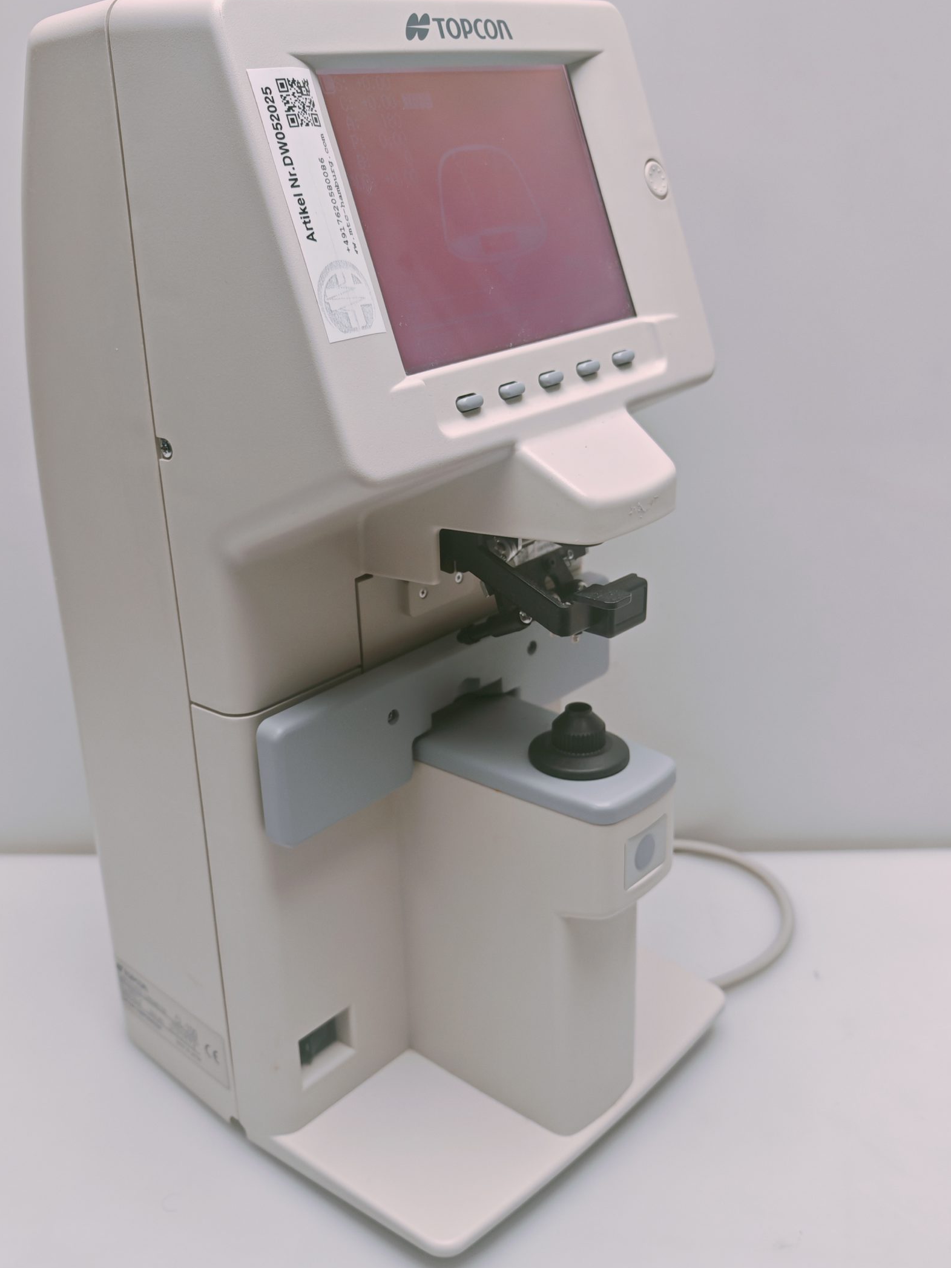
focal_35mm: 33
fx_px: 1209
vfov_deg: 55.4
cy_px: 633
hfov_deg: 42.8
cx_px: 395
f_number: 2
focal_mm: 6.83
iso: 80
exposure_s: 1/100
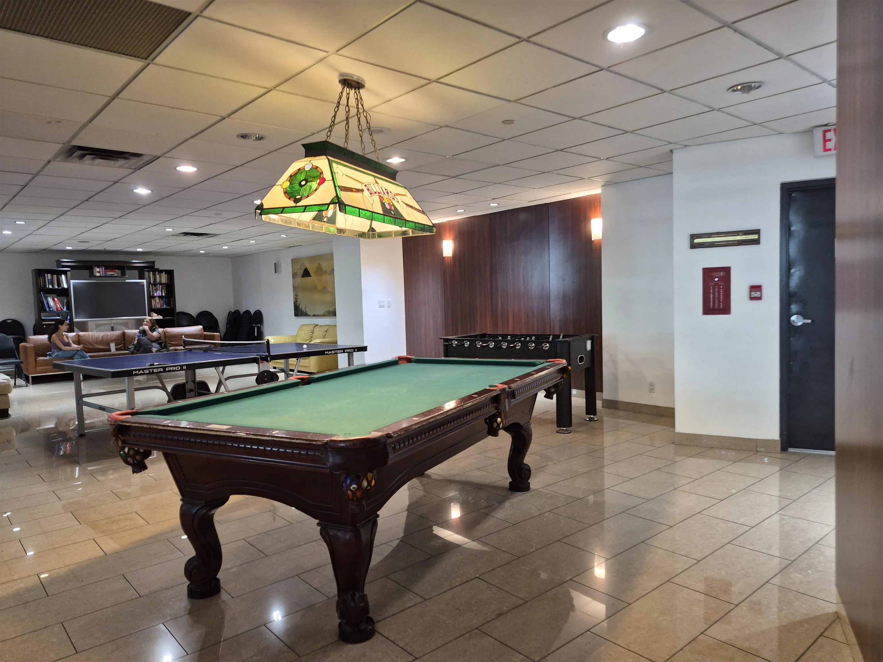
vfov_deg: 58.9
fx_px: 587
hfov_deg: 73.9
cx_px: 442
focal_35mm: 23
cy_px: 331
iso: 400
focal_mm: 5.4
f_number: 1.8
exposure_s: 1/120
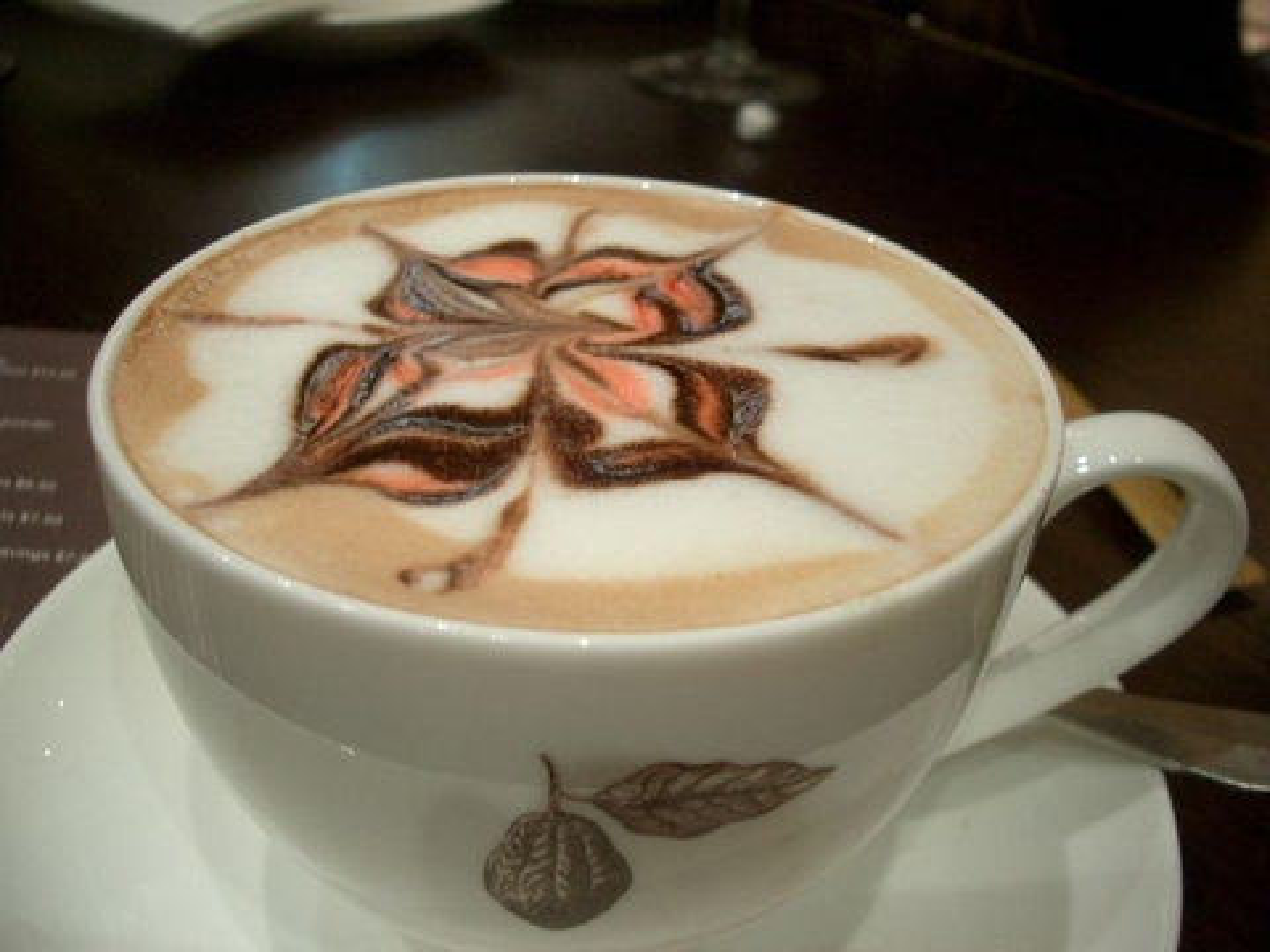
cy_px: 476
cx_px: 635
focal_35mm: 35
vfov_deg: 40.7
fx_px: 1284
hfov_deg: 52.6
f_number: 2.6
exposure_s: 1/20
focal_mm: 5.8
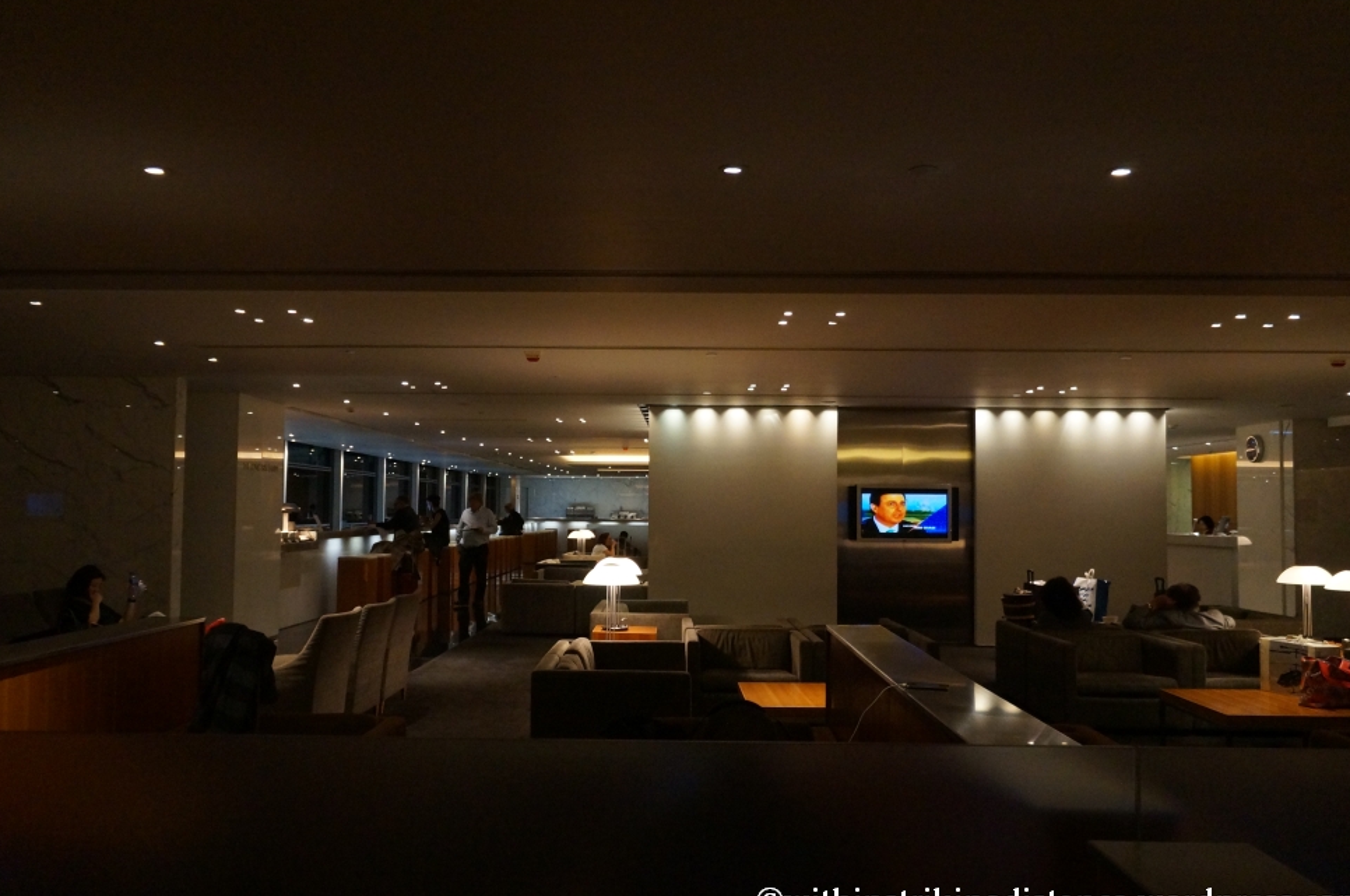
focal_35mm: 30
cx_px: 667
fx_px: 1105
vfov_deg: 44.1
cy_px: 457
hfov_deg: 62.8
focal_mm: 19
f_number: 4
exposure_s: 1/160
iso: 3200
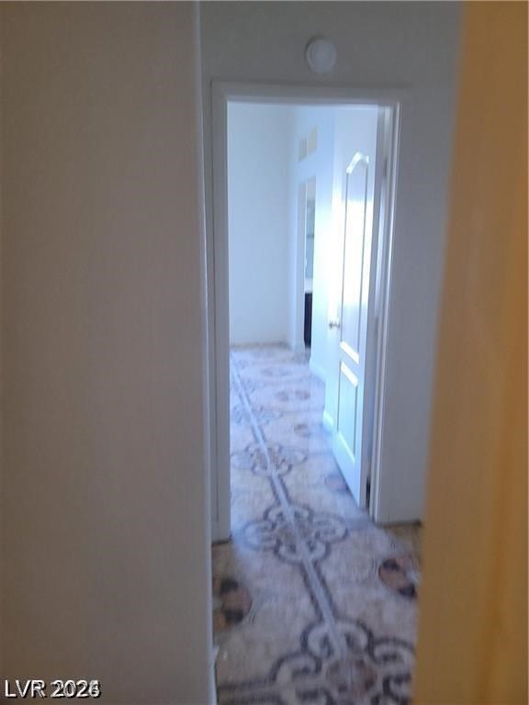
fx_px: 509
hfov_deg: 54.9
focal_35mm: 25
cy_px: 352
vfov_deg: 69.4
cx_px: 264
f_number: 1.8
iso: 250
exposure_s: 1/60
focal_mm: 7
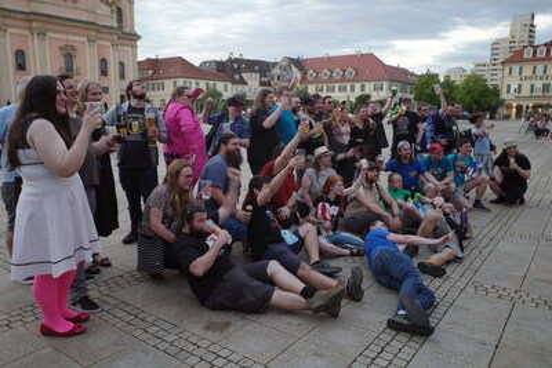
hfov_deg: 65.5
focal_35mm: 28
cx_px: 276
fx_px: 429
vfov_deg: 46.4
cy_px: 184
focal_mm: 18.3
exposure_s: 1/13
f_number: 8
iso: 200
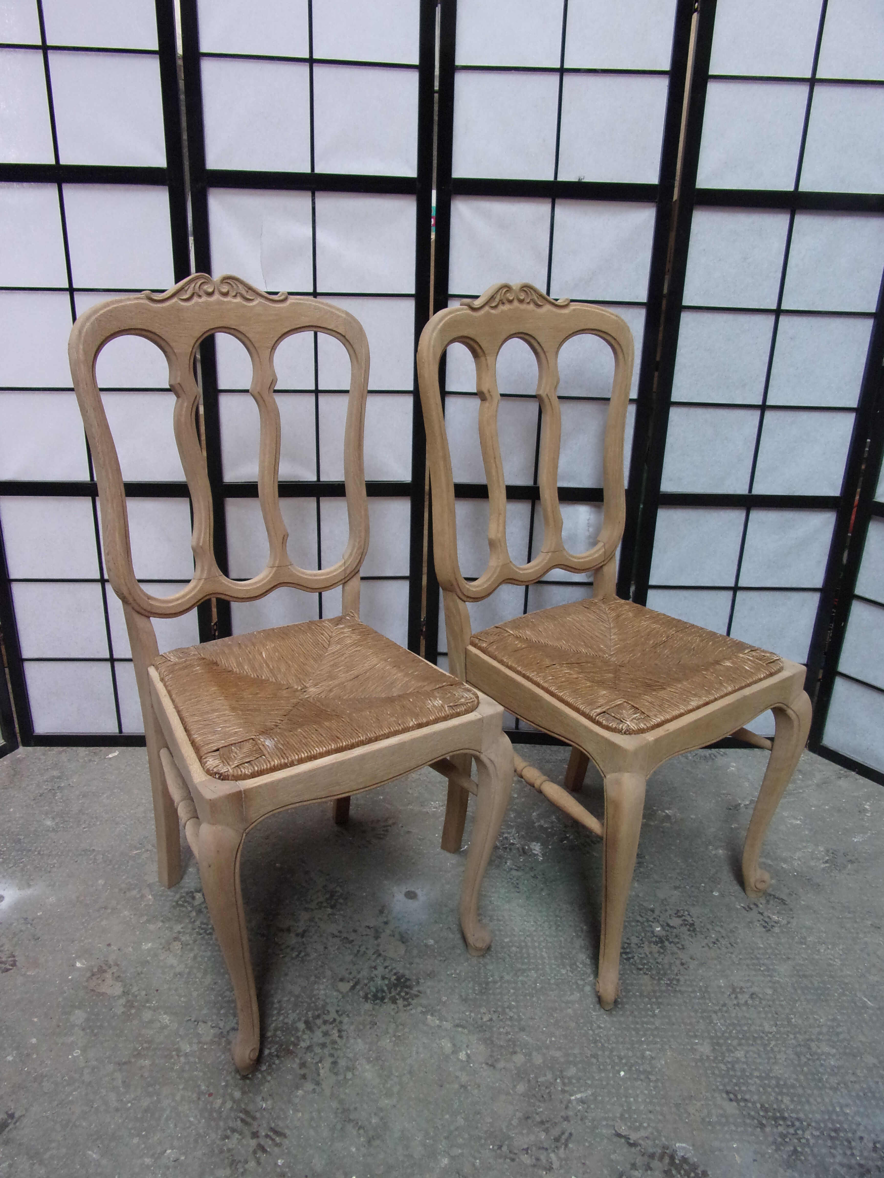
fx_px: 817
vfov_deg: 71.6
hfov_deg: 56.8
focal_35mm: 24
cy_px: 589
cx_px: 442
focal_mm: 4.3
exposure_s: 1/34
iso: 185
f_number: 3.3
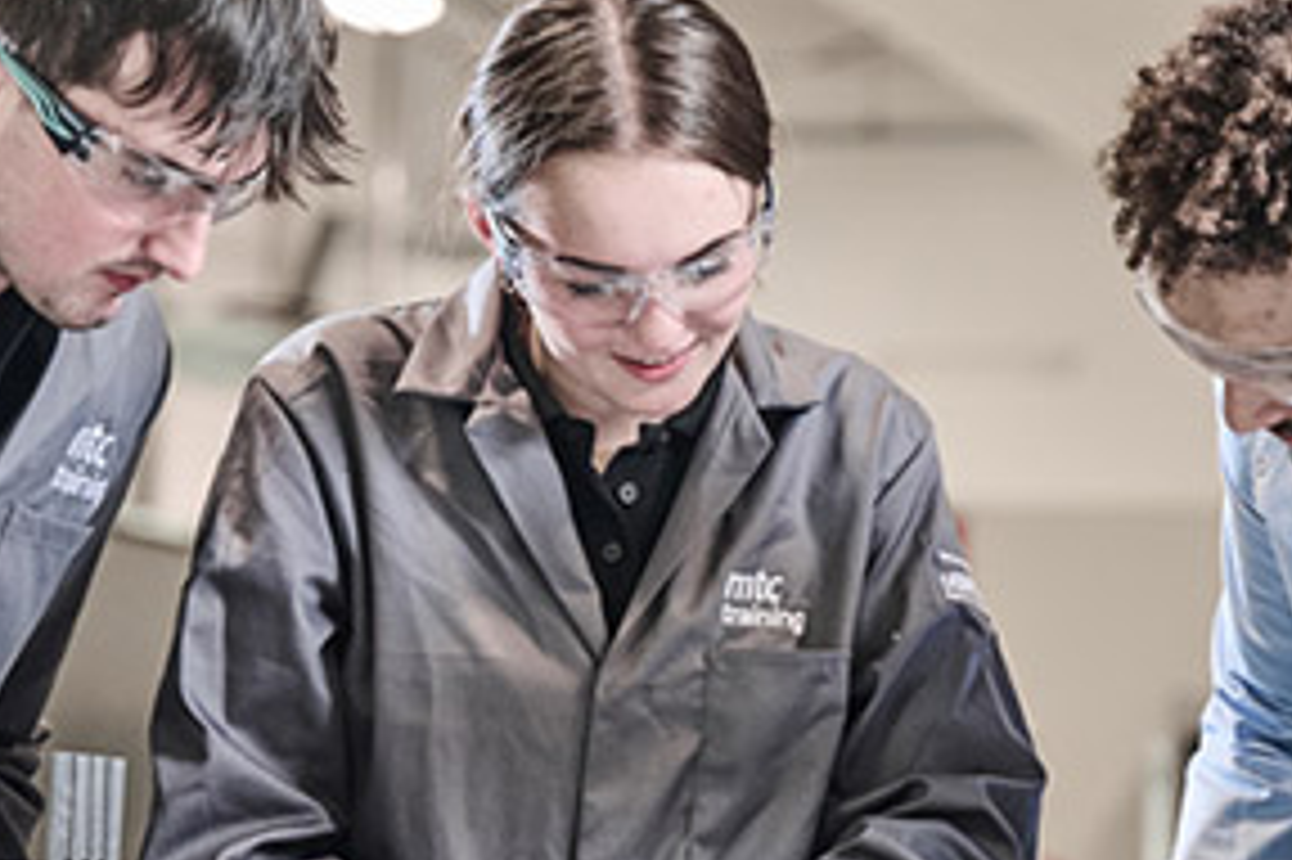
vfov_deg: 7.0
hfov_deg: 10.6
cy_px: 304
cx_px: 720
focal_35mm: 195
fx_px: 6994
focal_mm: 70
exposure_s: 1/200
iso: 400
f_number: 2.8
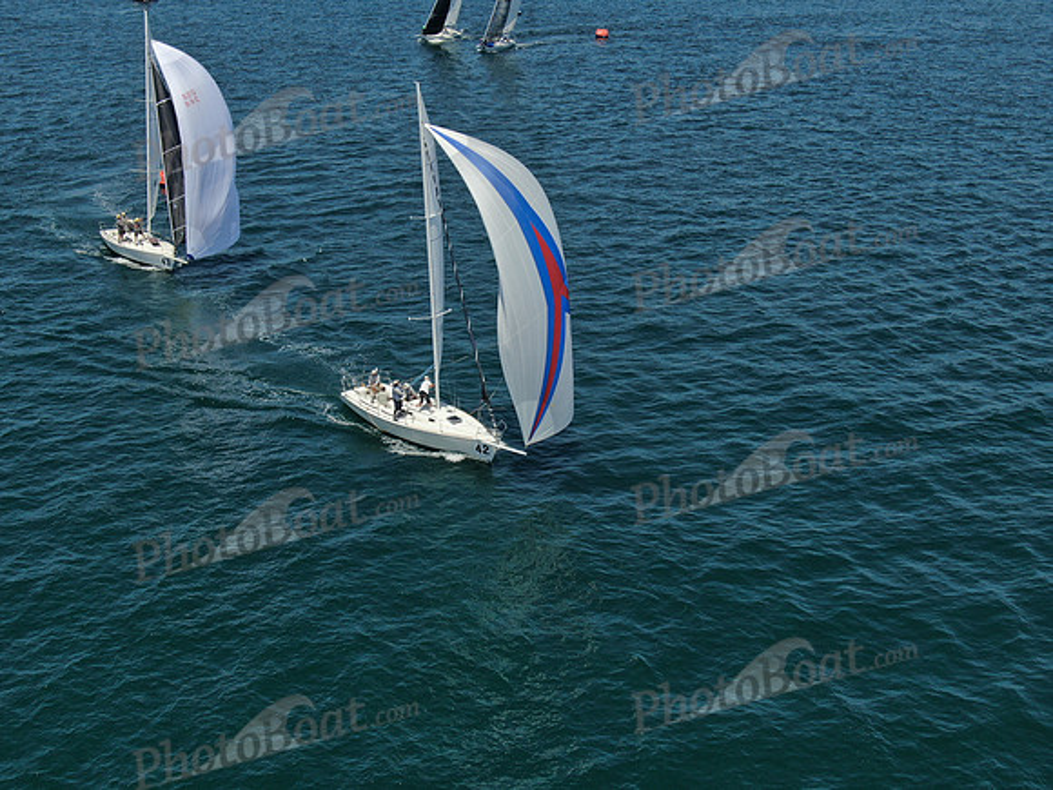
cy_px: 395
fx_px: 1460
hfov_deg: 39.7
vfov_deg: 30.3
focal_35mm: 48
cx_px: 526
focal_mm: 8.6
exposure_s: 1/1250
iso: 100
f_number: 3.8
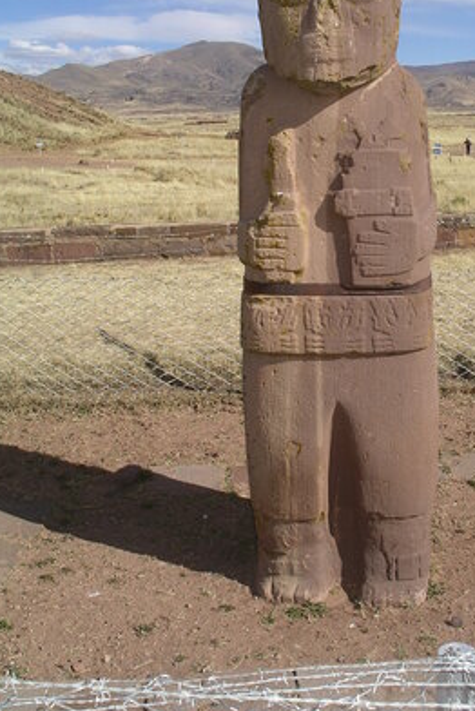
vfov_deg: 38.5
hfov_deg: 26.3
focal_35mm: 51
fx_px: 1008
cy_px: 256
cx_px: 332
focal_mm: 7.8
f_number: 6
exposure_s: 1/560
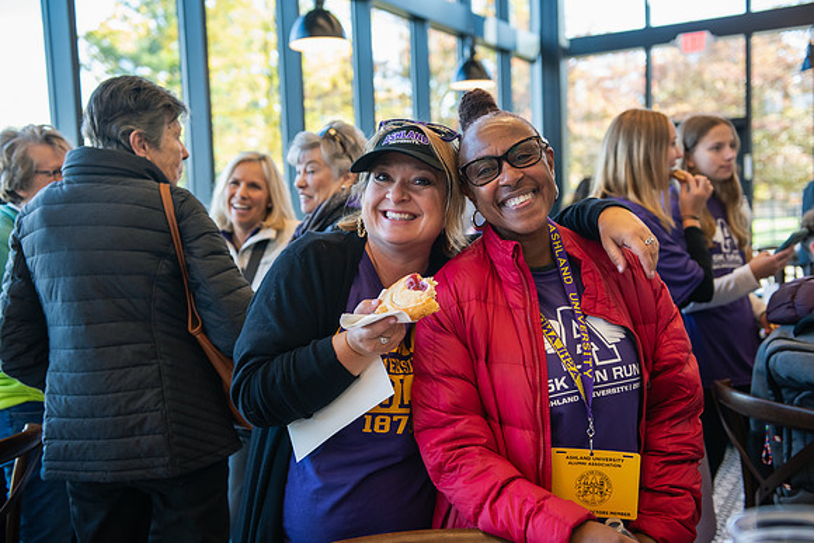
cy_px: 272
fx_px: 950
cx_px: 407
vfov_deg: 31.9
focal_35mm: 42
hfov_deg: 46.4
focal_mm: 42
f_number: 3.2
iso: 640
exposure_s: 1/200
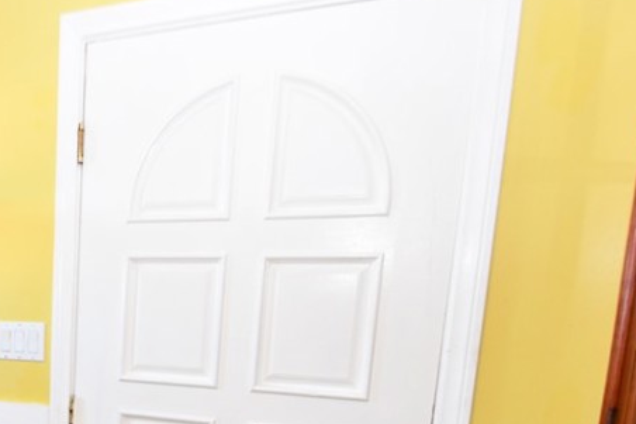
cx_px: 61
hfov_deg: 49.5
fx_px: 600
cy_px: 415
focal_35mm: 34
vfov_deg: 35.5
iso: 900
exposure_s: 1/60
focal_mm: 10
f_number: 4
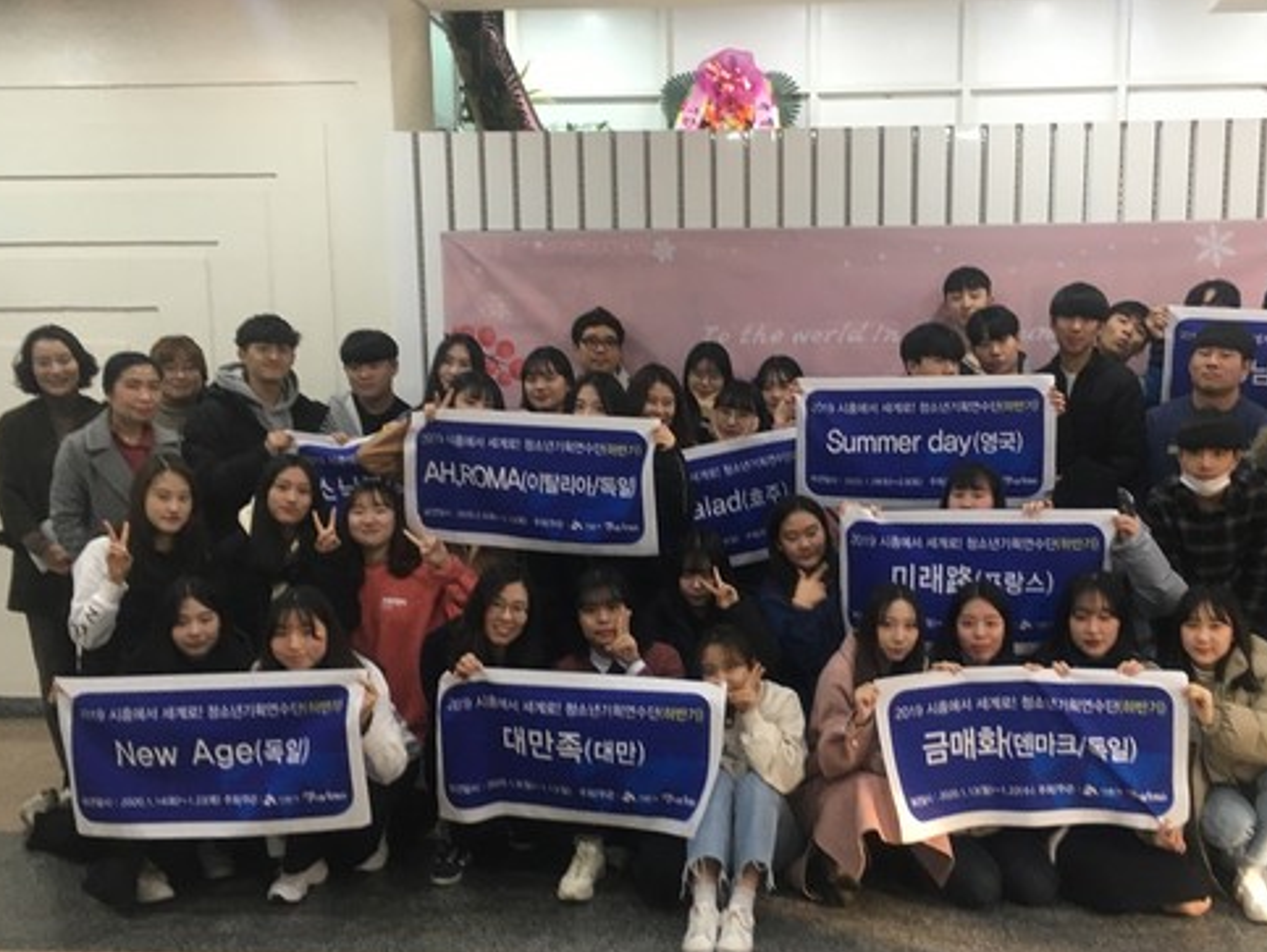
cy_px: 545
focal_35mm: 36
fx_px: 1319
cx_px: 750
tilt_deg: -7.1
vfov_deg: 39.6
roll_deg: +0.8
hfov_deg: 51.0
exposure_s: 1/30
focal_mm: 4.15
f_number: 2.2
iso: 80
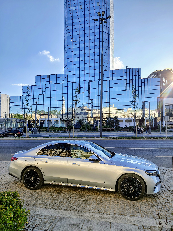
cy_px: 116
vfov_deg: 73.9
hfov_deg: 58.9
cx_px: 86
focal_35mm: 23
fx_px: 153
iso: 100
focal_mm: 6.57
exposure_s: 1/804
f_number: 1.6
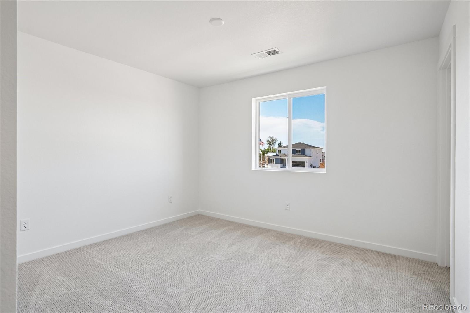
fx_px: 215
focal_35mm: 16
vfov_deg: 72.0
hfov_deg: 95.0
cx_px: 235
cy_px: 156
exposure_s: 1/50
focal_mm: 11
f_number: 8
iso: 400
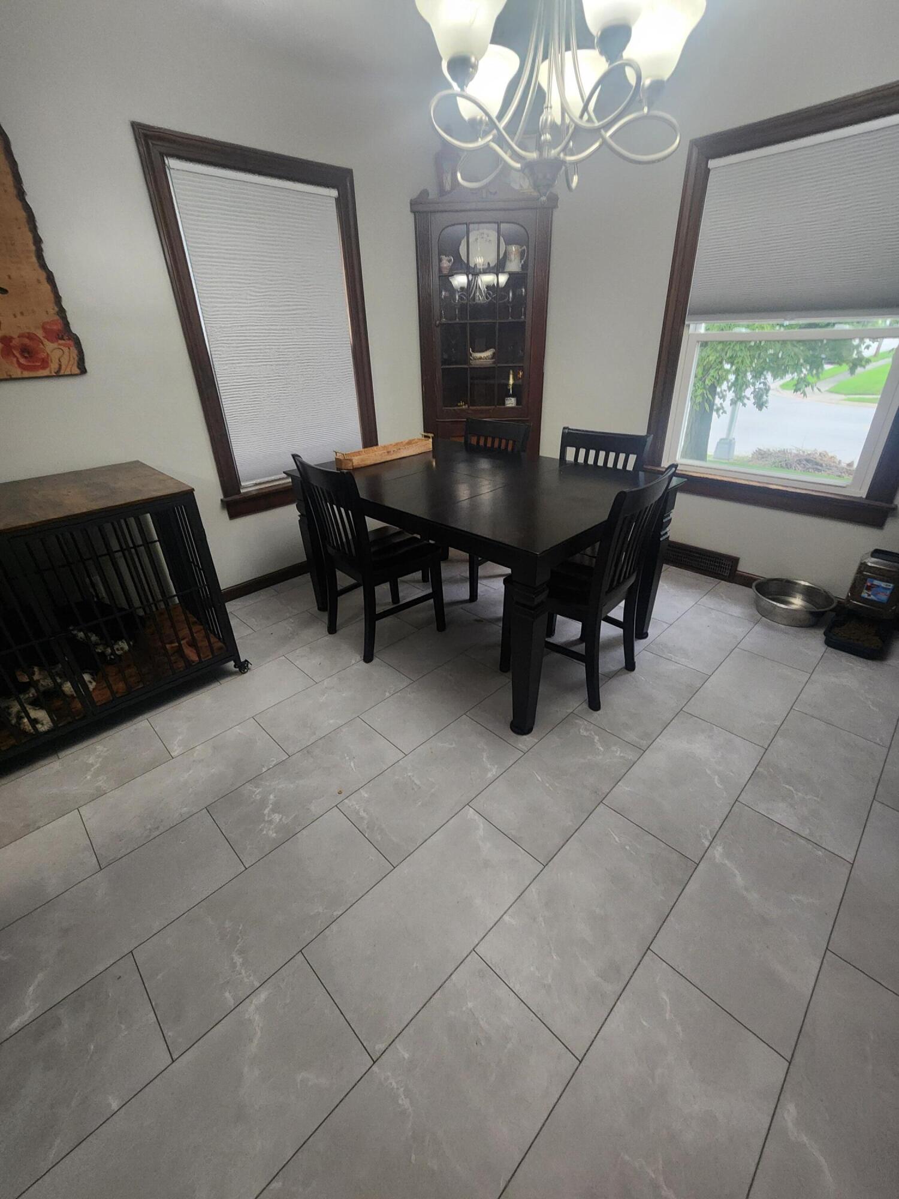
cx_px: 450
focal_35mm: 13
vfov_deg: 106.2
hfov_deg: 89.9
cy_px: 600
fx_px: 450
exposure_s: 1/60
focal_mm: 2.2
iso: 400
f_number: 2.2
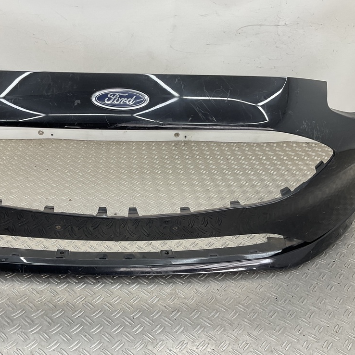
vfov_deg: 47.2
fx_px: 406
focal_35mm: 35
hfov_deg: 46.6
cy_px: 177
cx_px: 122
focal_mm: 3
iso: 32
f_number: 1.8
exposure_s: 1/120
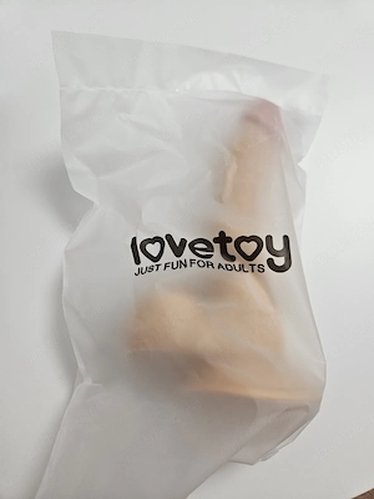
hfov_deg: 58.9
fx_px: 331
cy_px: 250
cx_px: 187
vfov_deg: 73.9
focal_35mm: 23
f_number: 1.8
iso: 40
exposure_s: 1/101
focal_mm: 5.4
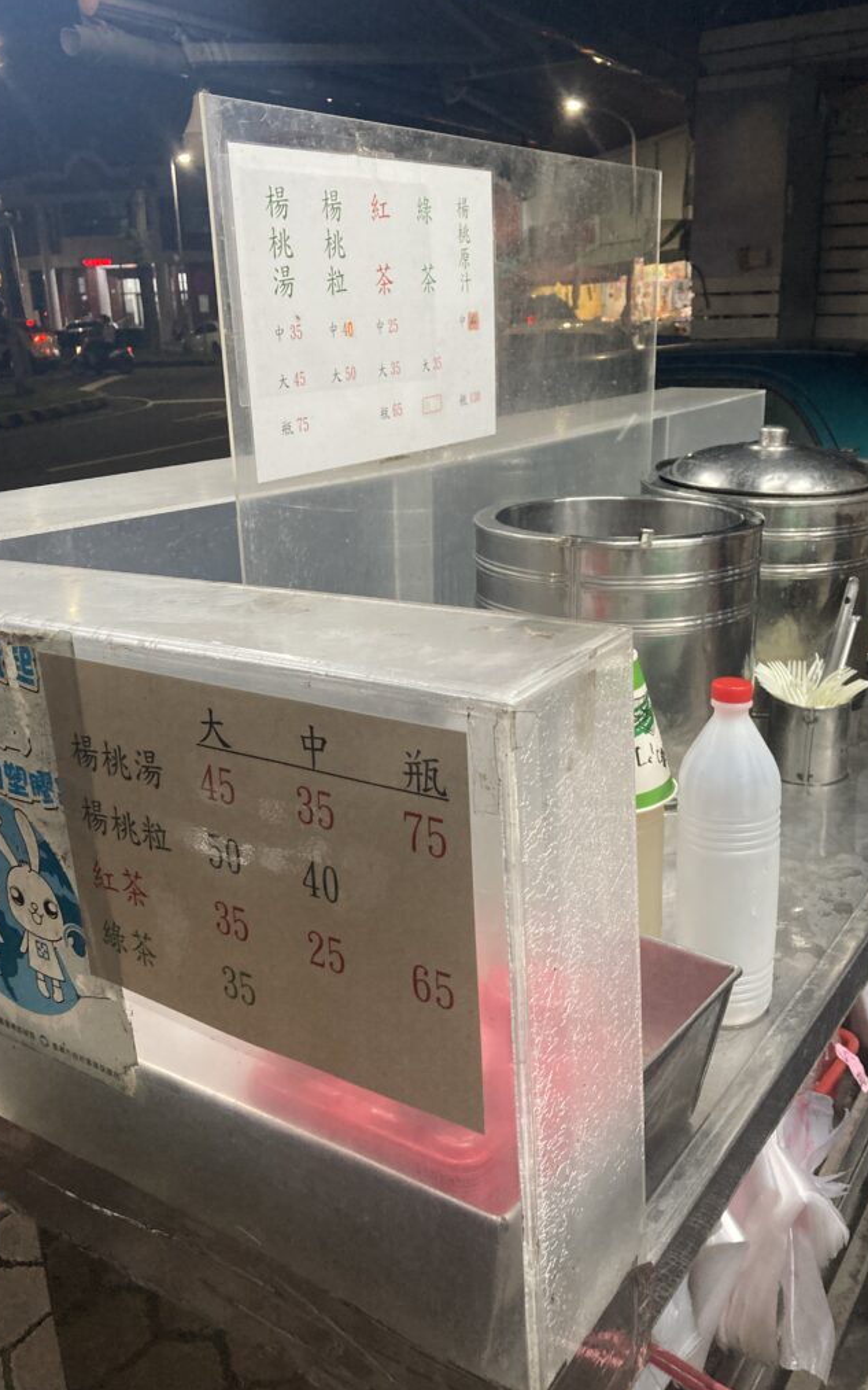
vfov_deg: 62.9
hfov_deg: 41.8
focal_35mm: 30
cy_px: 690
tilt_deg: -17.0
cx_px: 487
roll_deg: +1.9
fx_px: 1136
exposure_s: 1/60
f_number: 1.8
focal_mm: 3.99
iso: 200
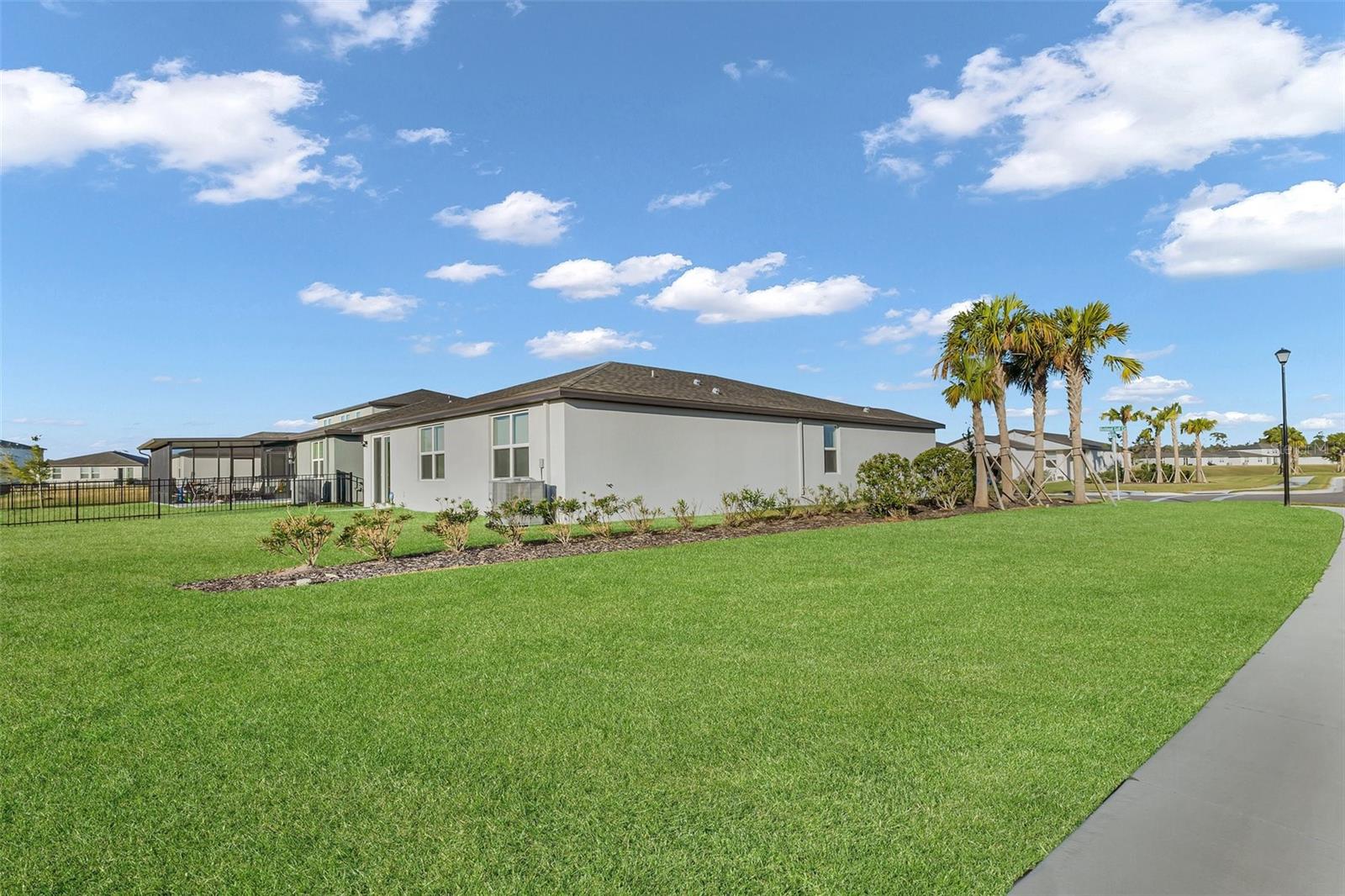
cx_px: 672
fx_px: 616
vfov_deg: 72.0
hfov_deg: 95.0
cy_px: 448
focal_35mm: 16
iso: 100
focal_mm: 11
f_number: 16
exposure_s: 1/200
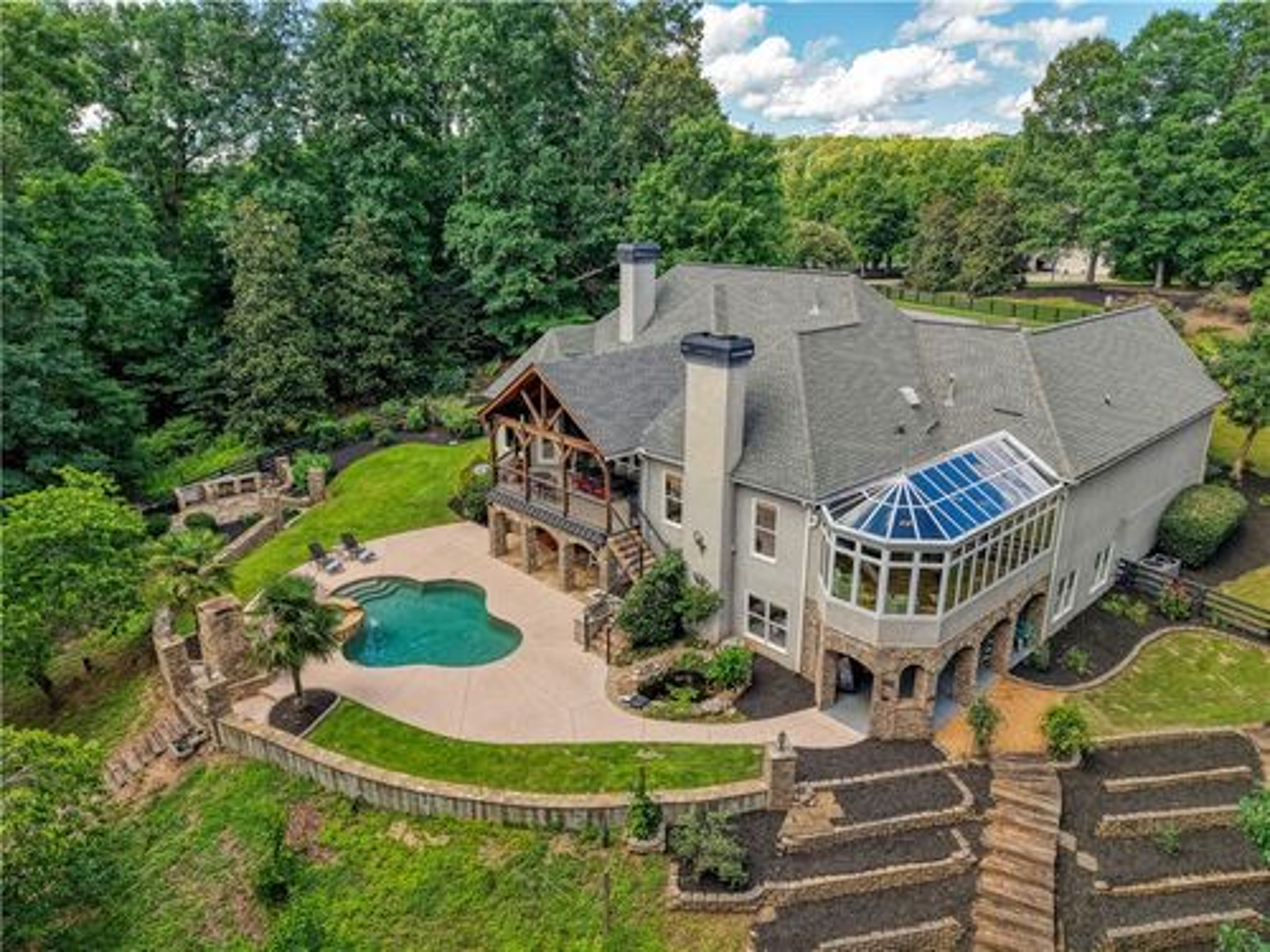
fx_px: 881
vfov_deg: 56.8
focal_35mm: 24
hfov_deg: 71.6
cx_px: 635
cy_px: 476
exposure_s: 1/2000
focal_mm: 8.67
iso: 210
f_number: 1.8
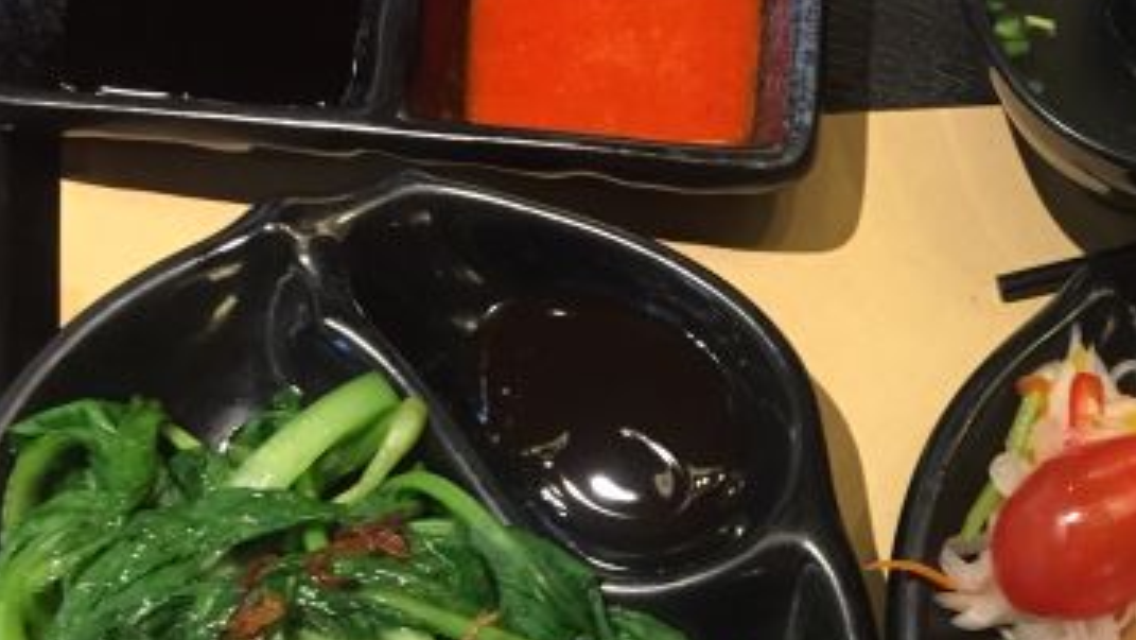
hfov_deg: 31.9
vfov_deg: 19.0
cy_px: 597
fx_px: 1868
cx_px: 1056
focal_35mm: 62
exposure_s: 1/33
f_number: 2.2
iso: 200
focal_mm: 4.15
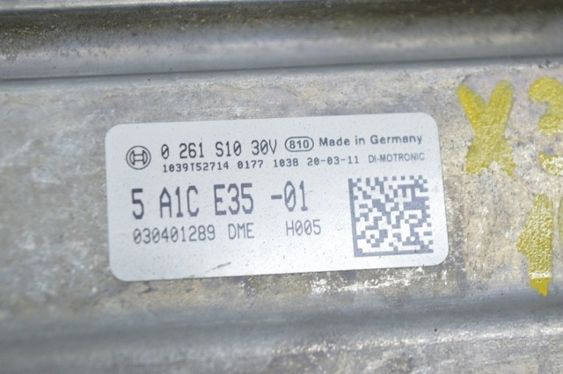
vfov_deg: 16.5
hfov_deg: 24.6
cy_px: 187
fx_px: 1289
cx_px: 282
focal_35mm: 82
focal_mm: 55
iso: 400
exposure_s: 1/40
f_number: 5.6
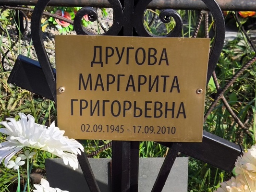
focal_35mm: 75
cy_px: 103
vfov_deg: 19.6
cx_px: 105
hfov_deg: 25.9
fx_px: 555
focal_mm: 4.71
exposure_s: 1/1622
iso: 50
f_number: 1.7
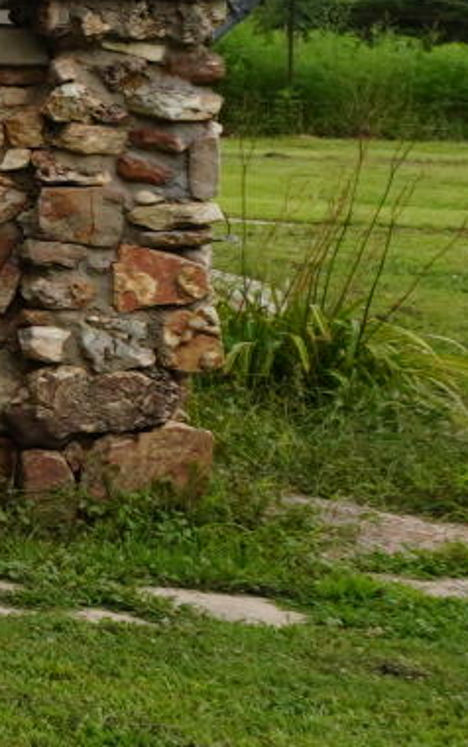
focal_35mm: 193
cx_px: -1841
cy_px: 134
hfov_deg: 5.3
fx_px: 3933
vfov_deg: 10.8
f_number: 5
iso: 100
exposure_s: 1/160
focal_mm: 16
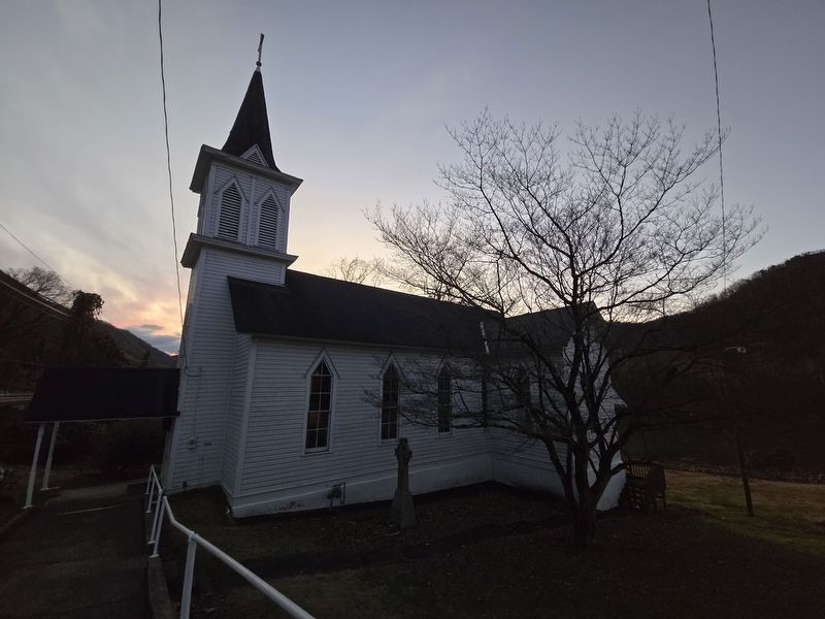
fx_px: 310
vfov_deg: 89.9
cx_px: 412
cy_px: 310
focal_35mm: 13
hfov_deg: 106.2
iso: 400
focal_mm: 2.2
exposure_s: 1/60
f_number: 2.2
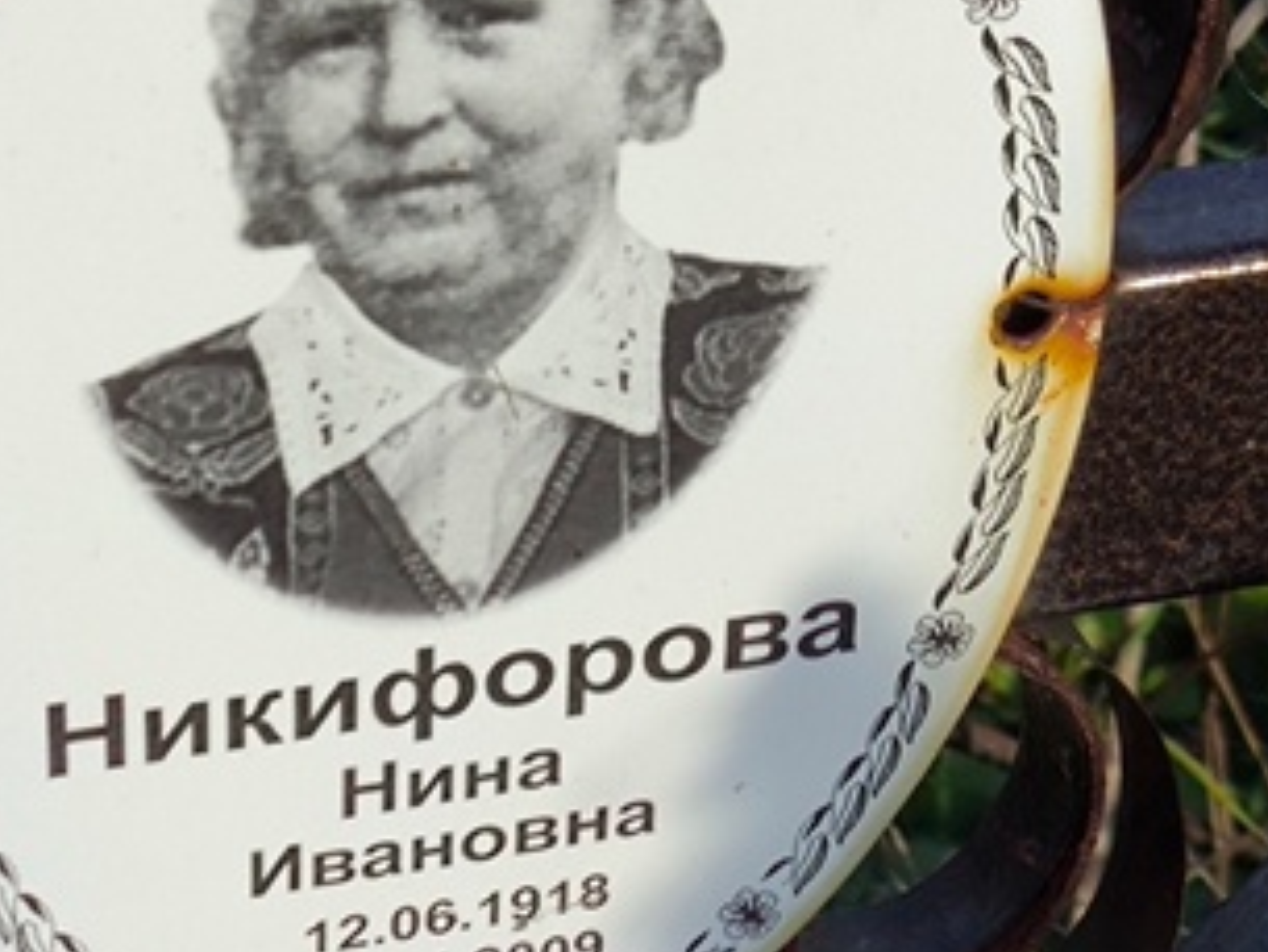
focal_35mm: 131
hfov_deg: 14.9
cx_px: 98
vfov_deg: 11.3
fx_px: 4800
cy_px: 761
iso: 50
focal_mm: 4.71
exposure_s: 1/927
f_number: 1.7
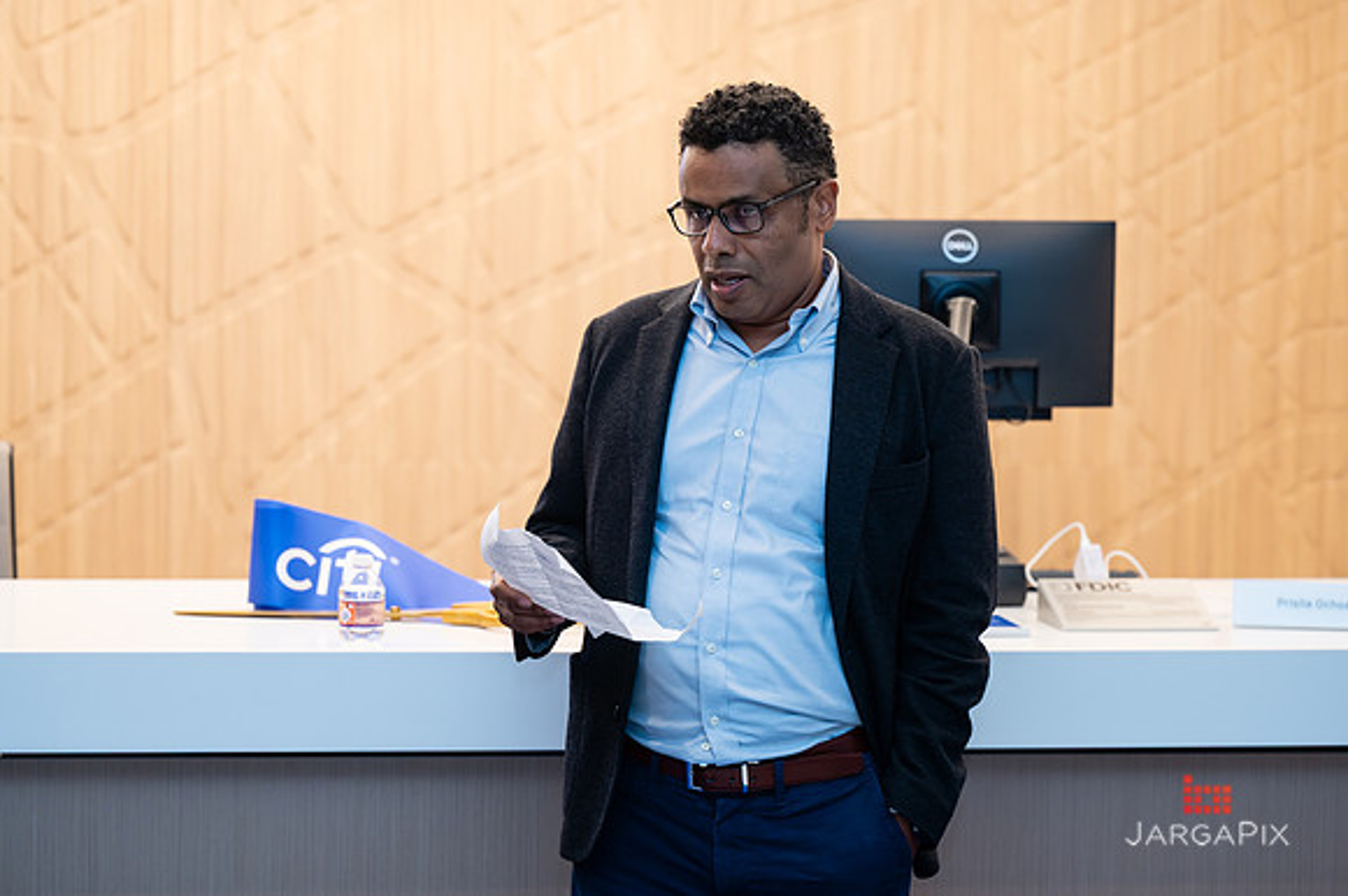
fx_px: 3039
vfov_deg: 16.8
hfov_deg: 25.0
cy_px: 425
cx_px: 674
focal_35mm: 81
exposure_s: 1/200
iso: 400
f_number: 3.2
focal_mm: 77
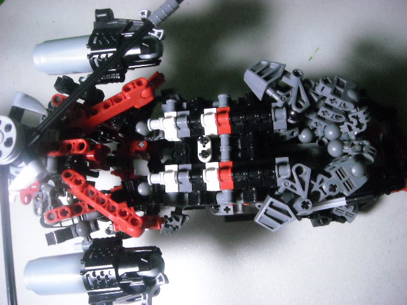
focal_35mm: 35
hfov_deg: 52.6
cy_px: 152
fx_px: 412
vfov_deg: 40.7
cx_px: 204
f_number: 2.8
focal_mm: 5.7
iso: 800
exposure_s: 1/125
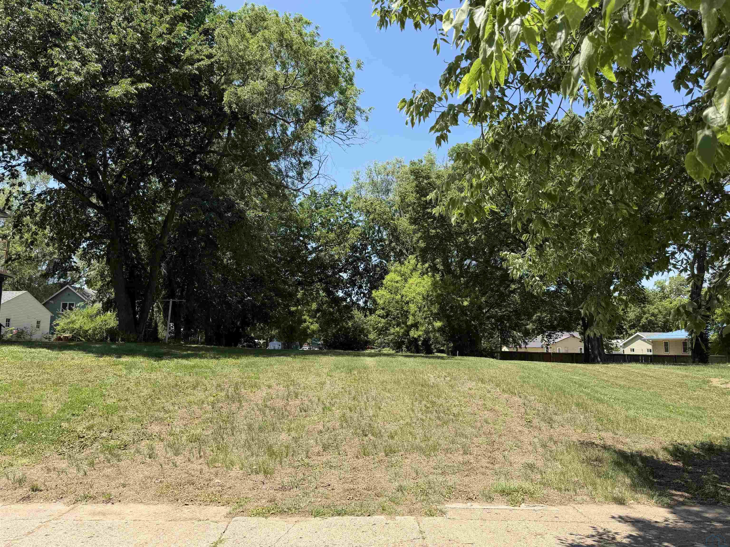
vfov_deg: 56.8
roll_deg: -0.4
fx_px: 506
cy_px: 274
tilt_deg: +7.3
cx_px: 365
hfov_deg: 71.6
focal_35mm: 24
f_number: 1.78
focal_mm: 6.76
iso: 80
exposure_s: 1/1901
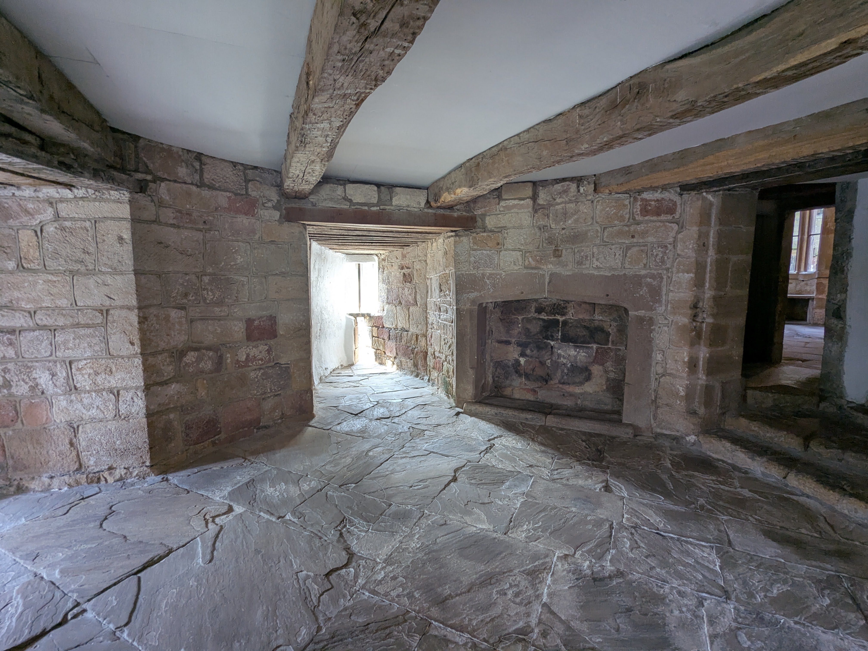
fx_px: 401
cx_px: 434
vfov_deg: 78.1
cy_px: 326
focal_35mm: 16
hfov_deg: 94.5
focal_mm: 2.35
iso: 74
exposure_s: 1/25
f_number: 2.2
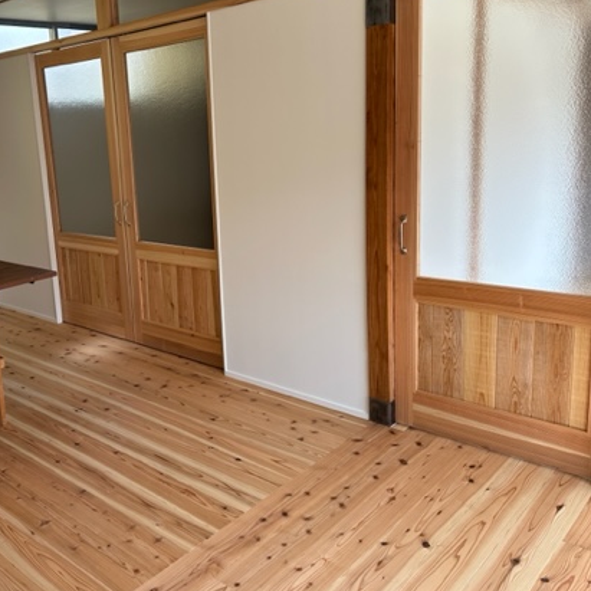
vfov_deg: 49.6
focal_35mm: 33
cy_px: 259
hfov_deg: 48.0
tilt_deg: -10.8
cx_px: 155
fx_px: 637
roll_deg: +3.4
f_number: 1.78
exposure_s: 1/241
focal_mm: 6.86
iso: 80
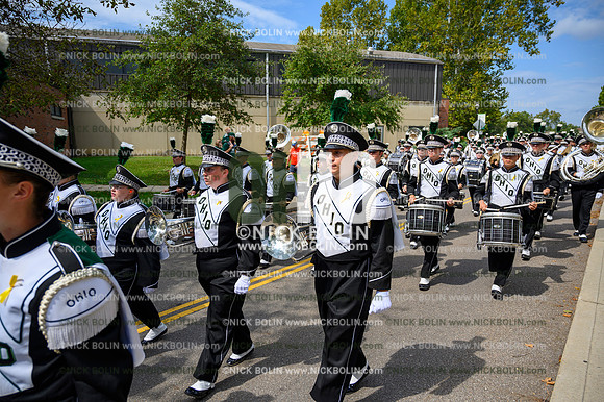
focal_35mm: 24
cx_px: 302
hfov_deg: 73.8
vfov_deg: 53.1
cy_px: 201
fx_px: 402
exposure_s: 1/1250
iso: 100
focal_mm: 24
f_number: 4
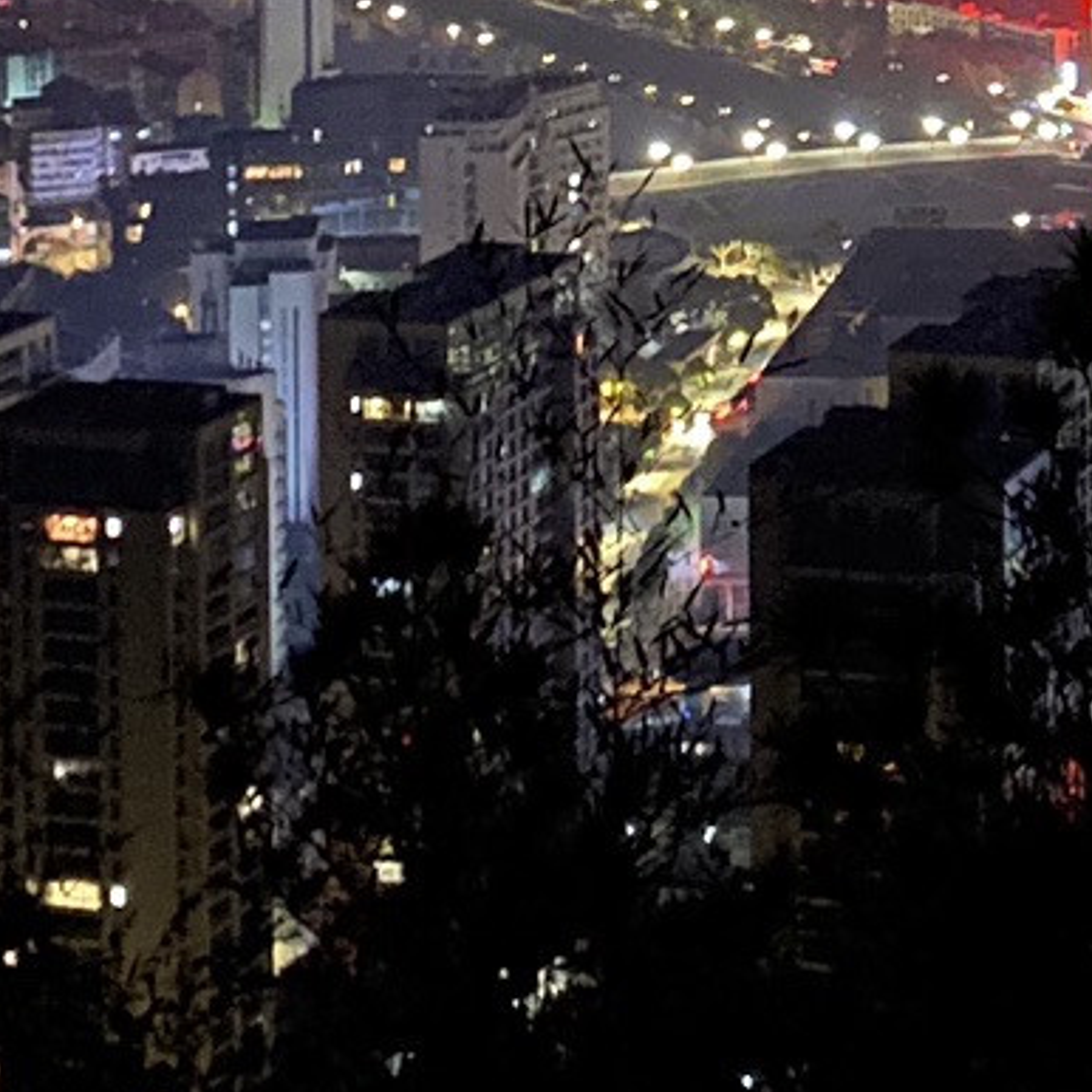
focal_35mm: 119
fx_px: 4247
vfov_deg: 13.8
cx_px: 1149
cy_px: -532
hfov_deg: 14.4
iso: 500
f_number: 1.8
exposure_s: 1/2
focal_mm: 4.25
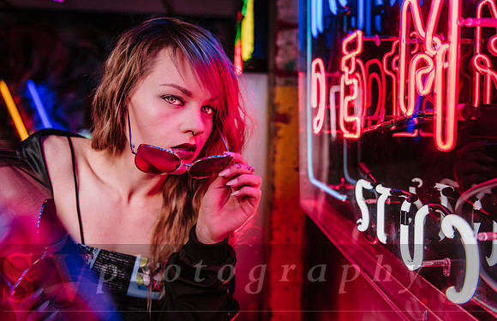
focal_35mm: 31
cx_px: 249
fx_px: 430
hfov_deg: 60.1
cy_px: 157
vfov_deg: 41.0
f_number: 2.8
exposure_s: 1/100
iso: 100
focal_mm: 31
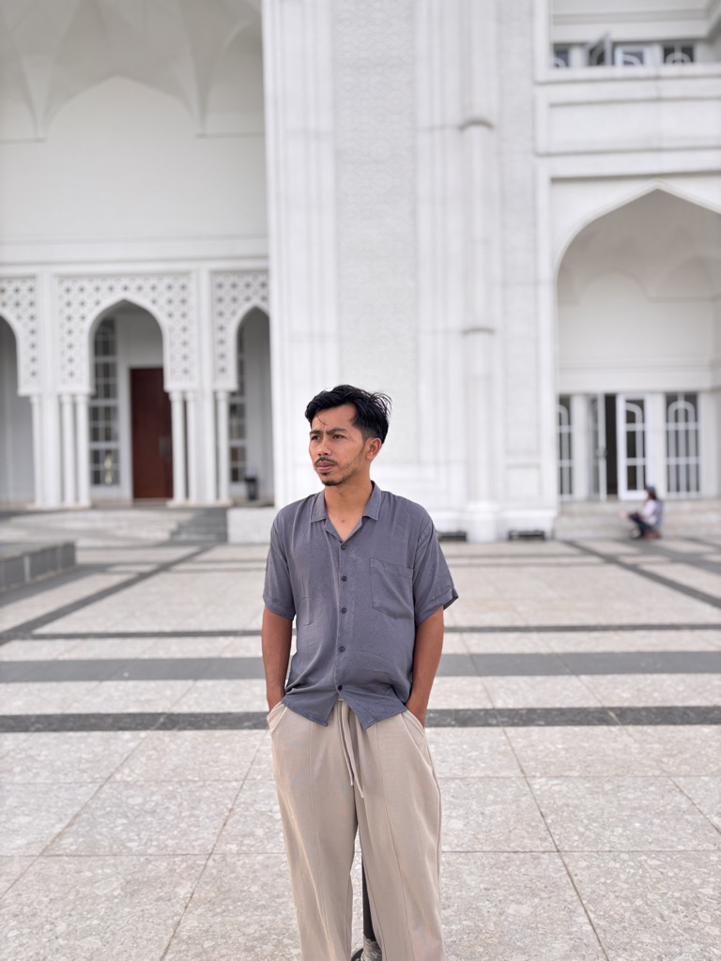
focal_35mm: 26
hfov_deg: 53.1
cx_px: 360
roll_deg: -0.1
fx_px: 722
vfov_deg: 67.3
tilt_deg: -1.0
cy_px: 480
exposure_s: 1/157
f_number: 1.6
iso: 40
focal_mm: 5.96
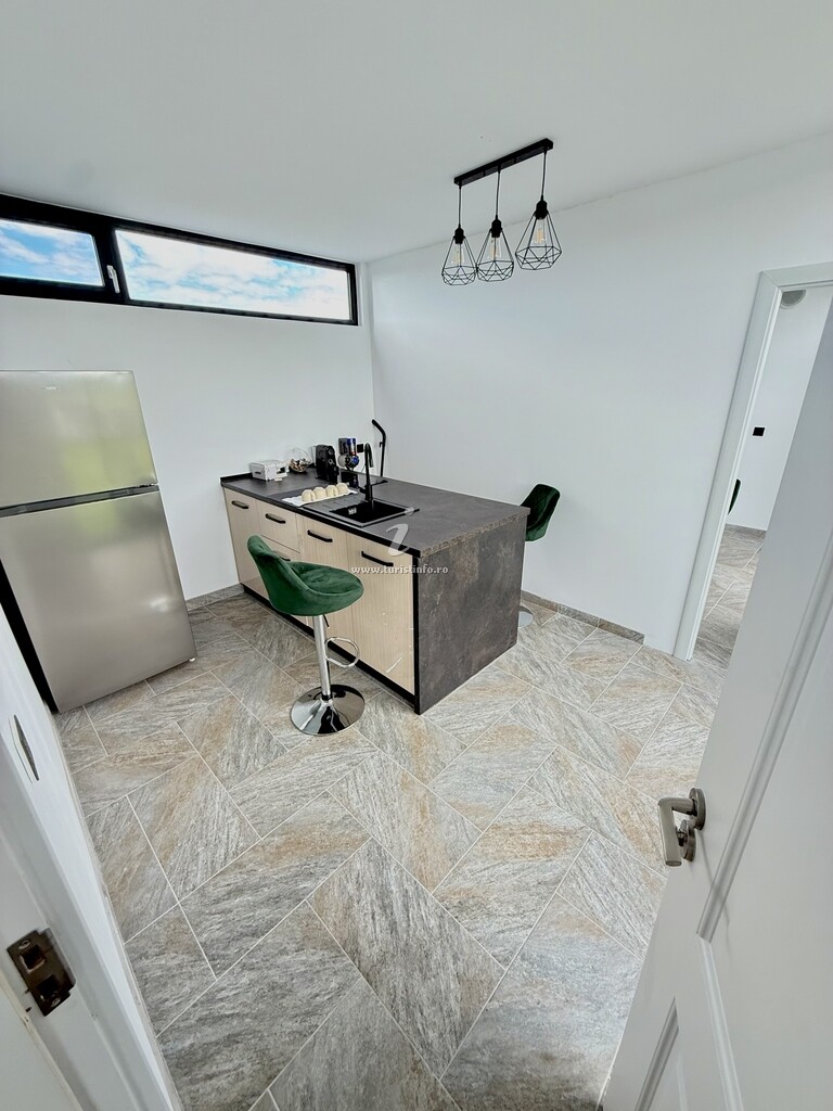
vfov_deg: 102.1
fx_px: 449
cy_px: 556
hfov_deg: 85.7
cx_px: 416
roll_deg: +0.4
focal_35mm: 14
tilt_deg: -20.6
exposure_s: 1/99
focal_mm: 2.22
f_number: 2.2
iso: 250
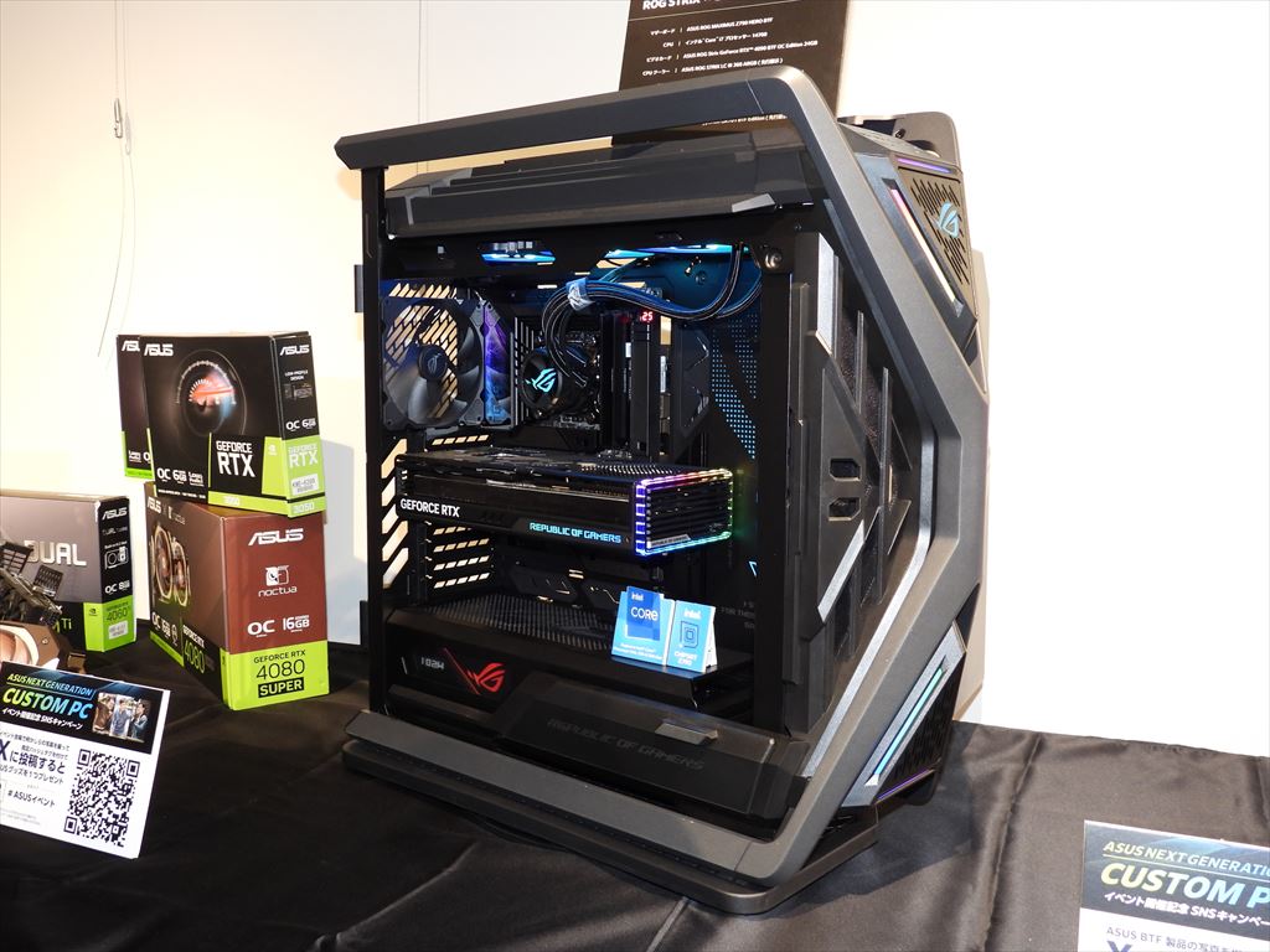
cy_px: 476
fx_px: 1211
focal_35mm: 33
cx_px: 635
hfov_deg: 55.4
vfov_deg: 42.9
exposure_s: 1/30
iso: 200
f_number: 3.2
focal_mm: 5.9
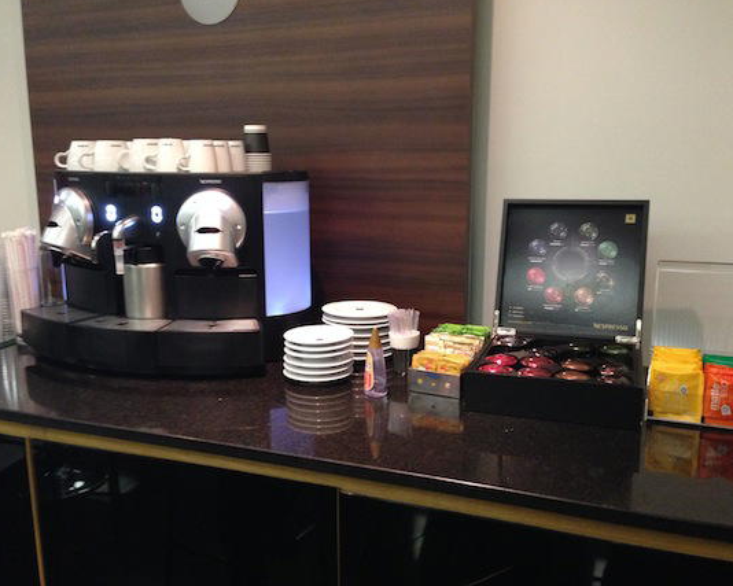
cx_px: 362
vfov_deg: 42.2
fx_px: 759
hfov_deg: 51.5
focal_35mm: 35
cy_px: 293
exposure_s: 1/17
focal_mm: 4.12
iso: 400
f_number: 2.4
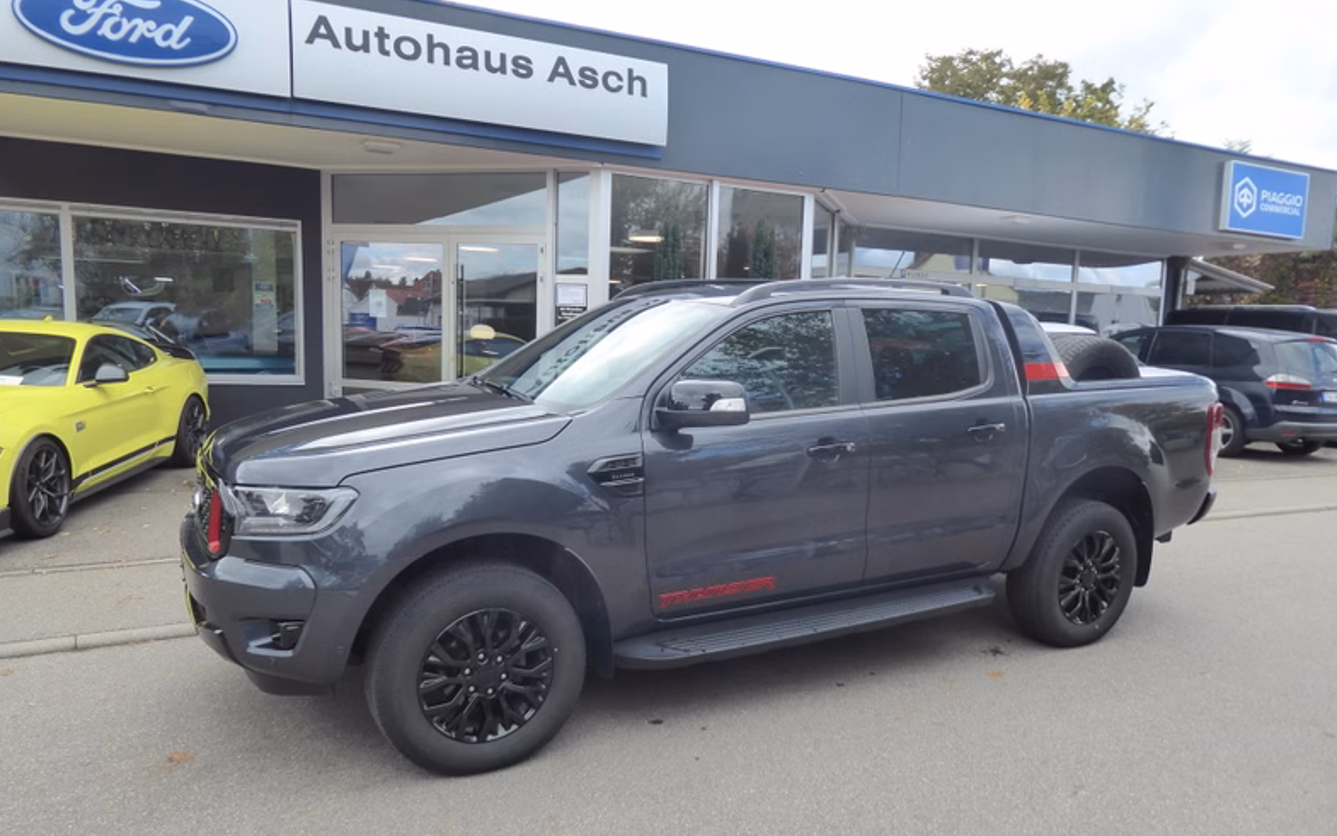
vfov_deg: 45.9
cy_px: 482
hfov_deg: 68.4
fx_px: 984
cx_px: 674
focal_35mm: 27
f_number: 3.3
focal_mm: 4.3
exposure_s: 1/200
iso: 160
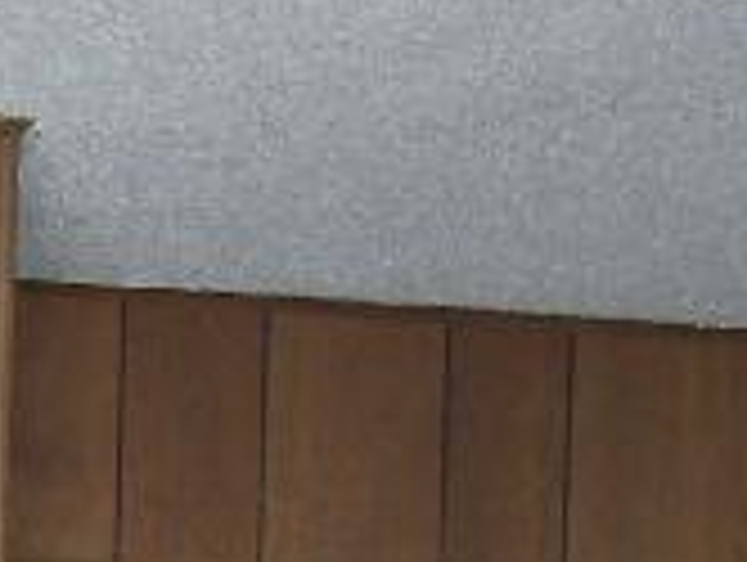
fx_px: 3955
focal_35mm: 183
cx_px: -752
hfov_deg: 10.0
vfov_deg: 7.7
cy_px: 1218
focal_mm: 8
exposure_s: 1/45
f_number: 2.8
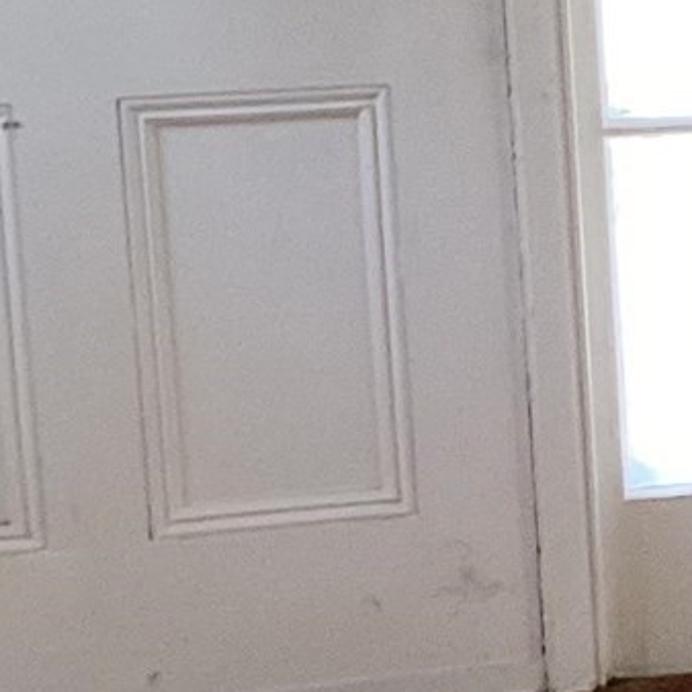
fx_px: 3754
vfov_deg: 10.5
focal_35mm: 166
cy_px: 123
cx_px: 2076
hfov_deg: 8.7
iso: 80
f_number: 2.4
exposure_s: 1/60
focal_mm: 3.3
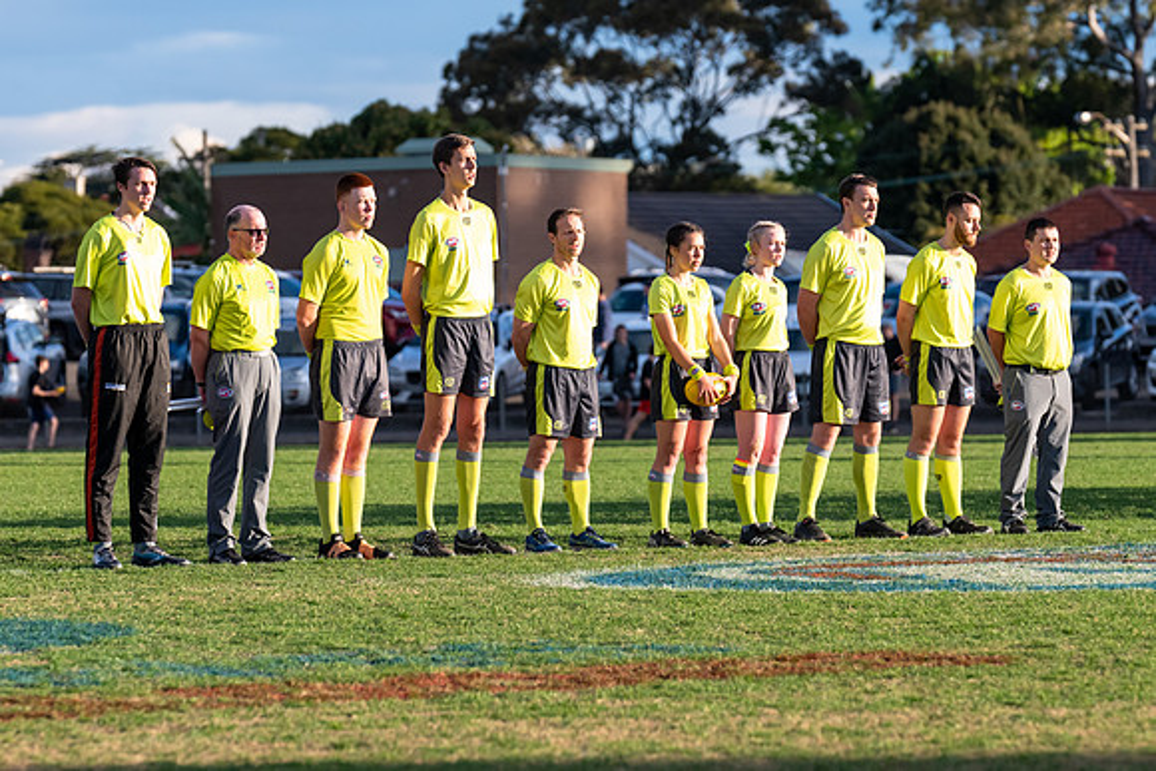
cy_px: 407
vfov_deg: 4.8
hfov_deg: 7.2
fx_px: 9233
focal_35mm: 287
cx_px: 516
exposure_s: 1/1600
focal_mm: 220
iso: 800
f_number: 5.6
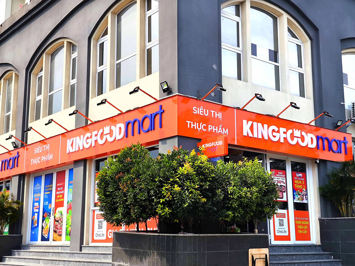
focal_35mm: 50
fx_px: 513
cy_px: 133
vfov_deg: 29.1
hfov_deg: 38.2
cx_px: 178
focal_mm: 7.1
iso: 50
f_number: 1.9
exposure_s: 1/919
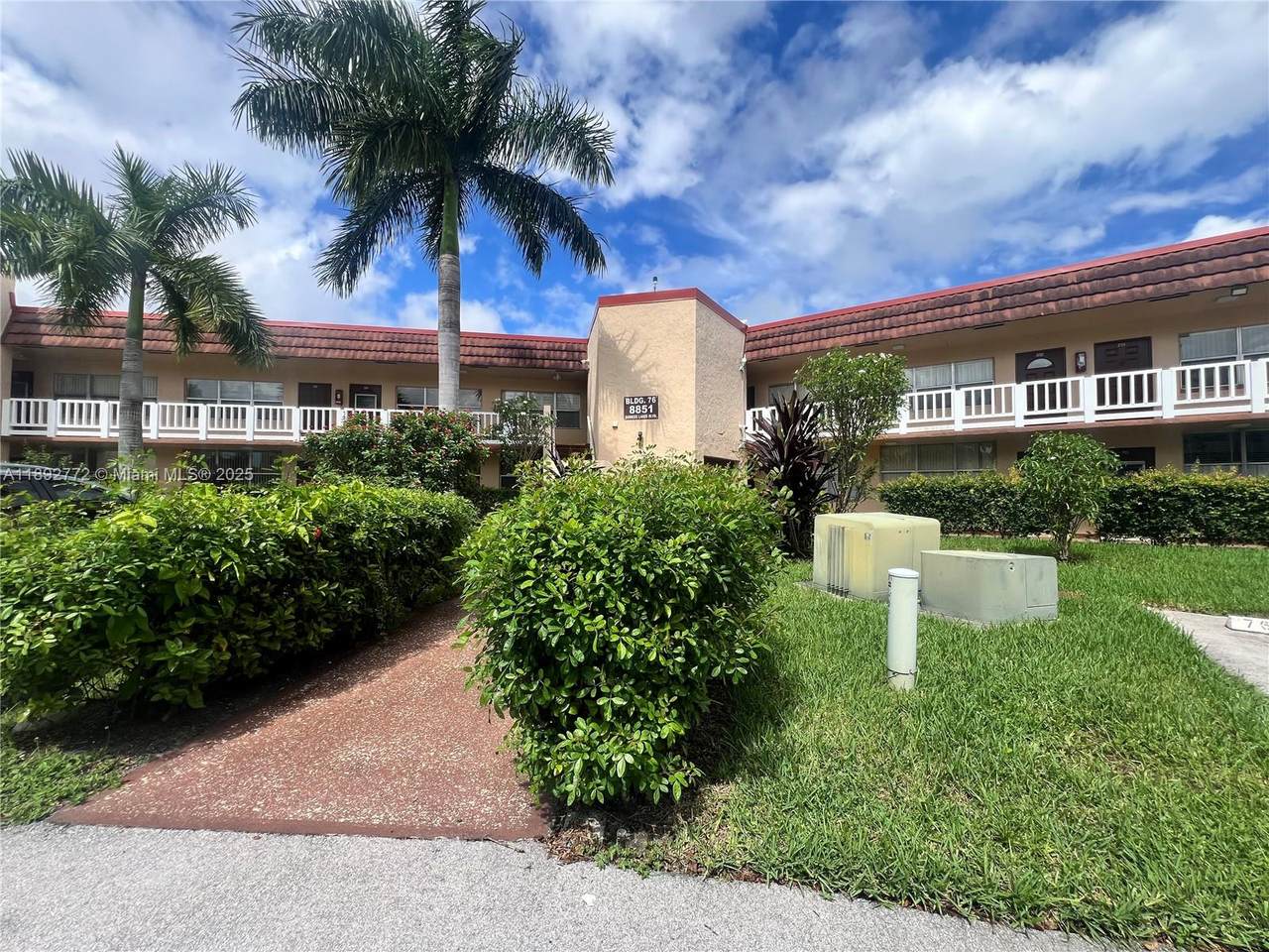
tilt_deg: +3.0
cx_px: 634
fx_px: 477
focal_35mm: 13
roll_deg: +0.0
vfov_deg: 89.9
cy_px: 476
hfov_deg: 106.2
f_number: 1.8
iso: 32
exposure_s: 1/1193
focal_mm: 1.57
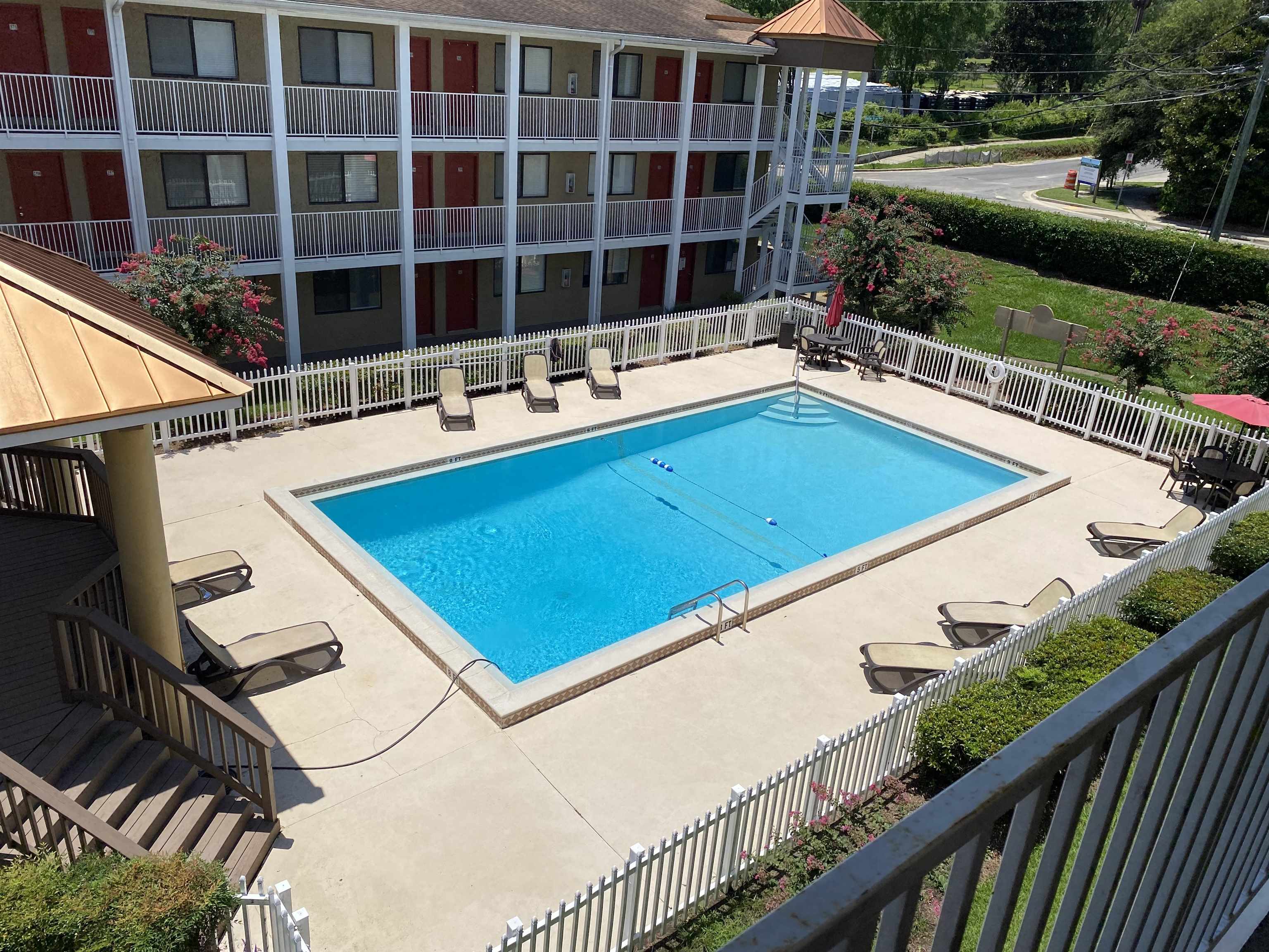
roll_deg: -4.0
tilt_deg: -21.5
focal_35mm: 26
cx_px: 634
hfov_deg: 67.3
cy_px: 476
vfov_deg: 53.1
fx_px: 953
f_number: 1.8
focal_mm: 4.25
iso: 32
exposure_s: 1/6061
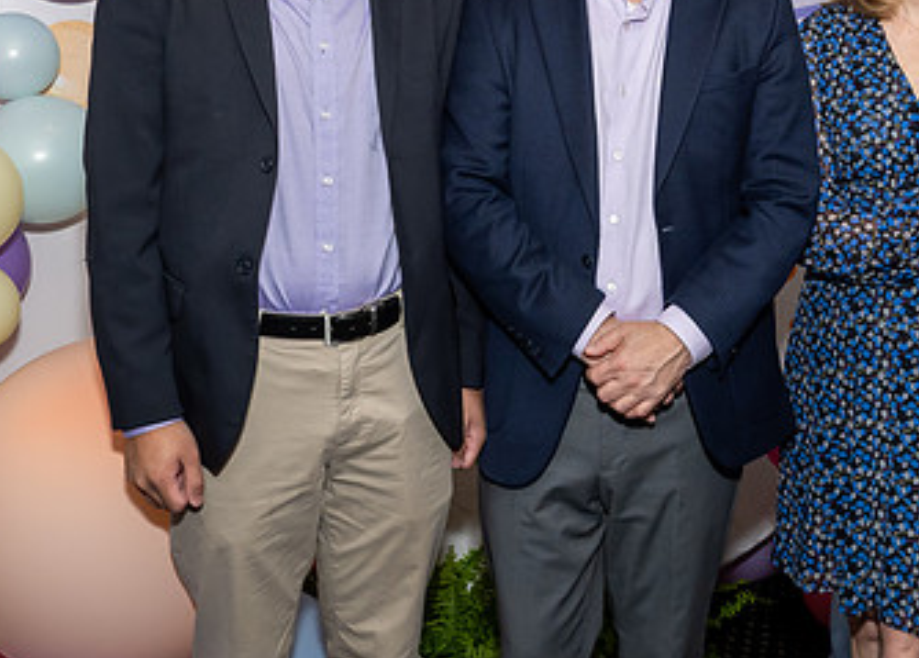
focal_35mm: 56
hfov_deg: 34.5
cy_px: 108
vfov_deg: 24.8
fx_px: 1463
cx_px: 631
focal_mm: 19
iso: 500
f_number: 8
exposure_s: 1/250
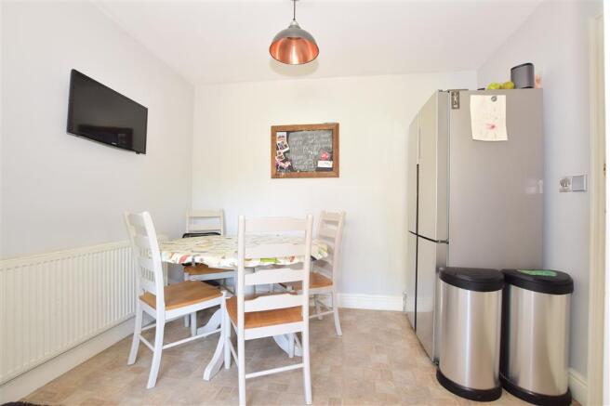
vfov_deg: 77.3
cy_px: 203
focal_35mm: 15
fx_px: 254
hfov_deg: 100.4
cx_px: 305
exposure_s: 1/1.6
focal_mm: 10
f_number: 9
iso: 200
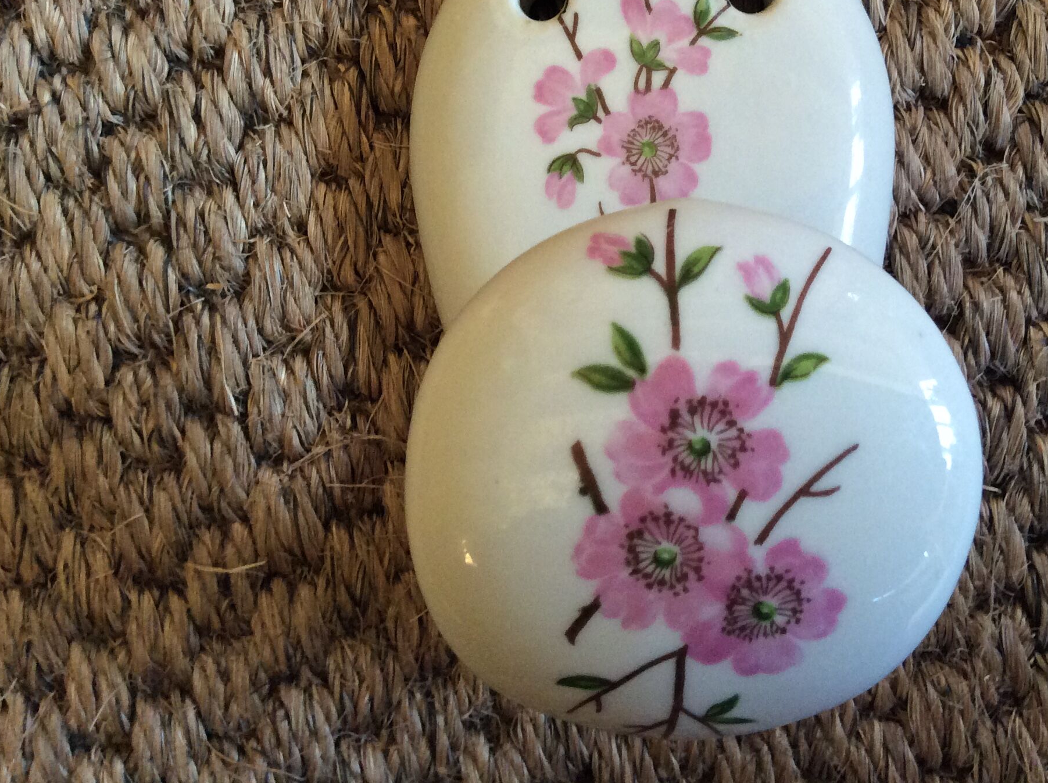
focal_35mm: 46
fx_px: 1391
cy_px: 277
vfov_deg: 31.3
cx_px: 646
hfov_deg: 41.0
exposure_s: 1/25
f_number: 2.4
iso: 125
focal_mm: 3.3
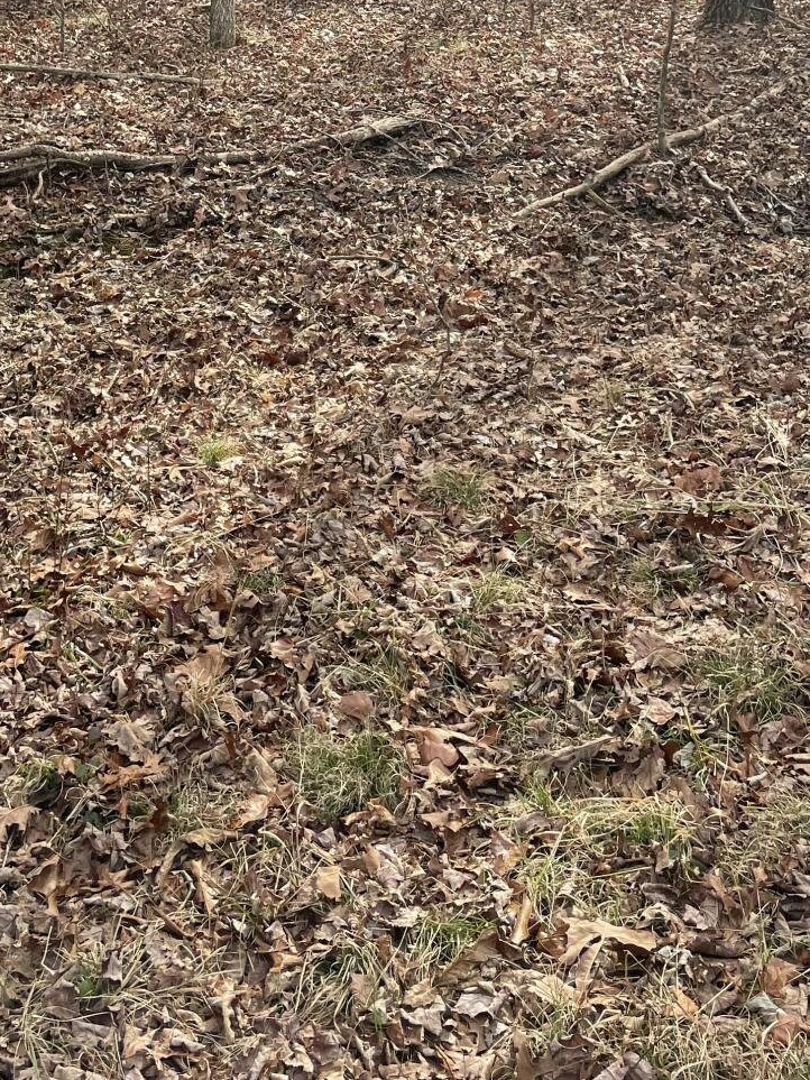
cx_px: 358
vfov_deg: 32.3
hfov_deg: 27.0
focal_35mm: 54
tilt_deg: -12.2
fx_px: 1685
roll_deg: +0.5
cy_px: -40
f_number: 1.6
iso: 32
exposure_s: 1/520
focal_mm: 4.2
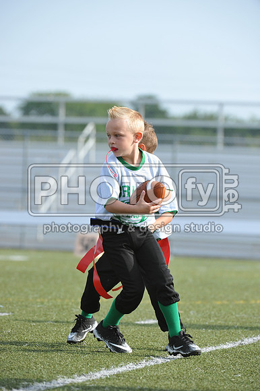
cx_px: 130
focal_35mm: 280
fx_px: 3037
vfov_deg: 7.4
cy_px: 196
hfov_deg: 4.9
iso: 800
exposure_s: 1/800
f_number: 7.1
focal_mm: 280
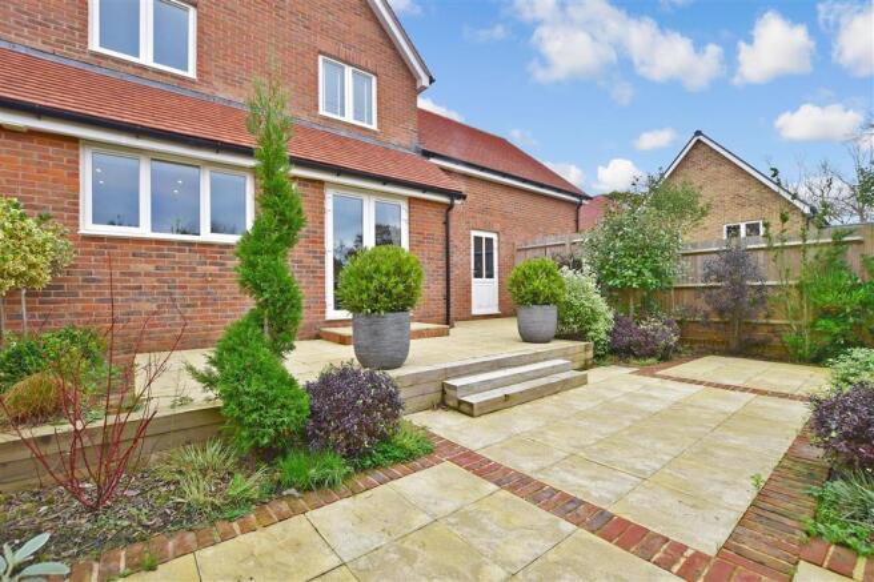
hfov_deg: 100.4
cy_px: 291
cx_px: 437
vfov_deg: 77.3
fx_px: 364
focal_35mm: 15
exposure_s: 1/125
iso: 400
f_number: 7.1
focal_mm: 10
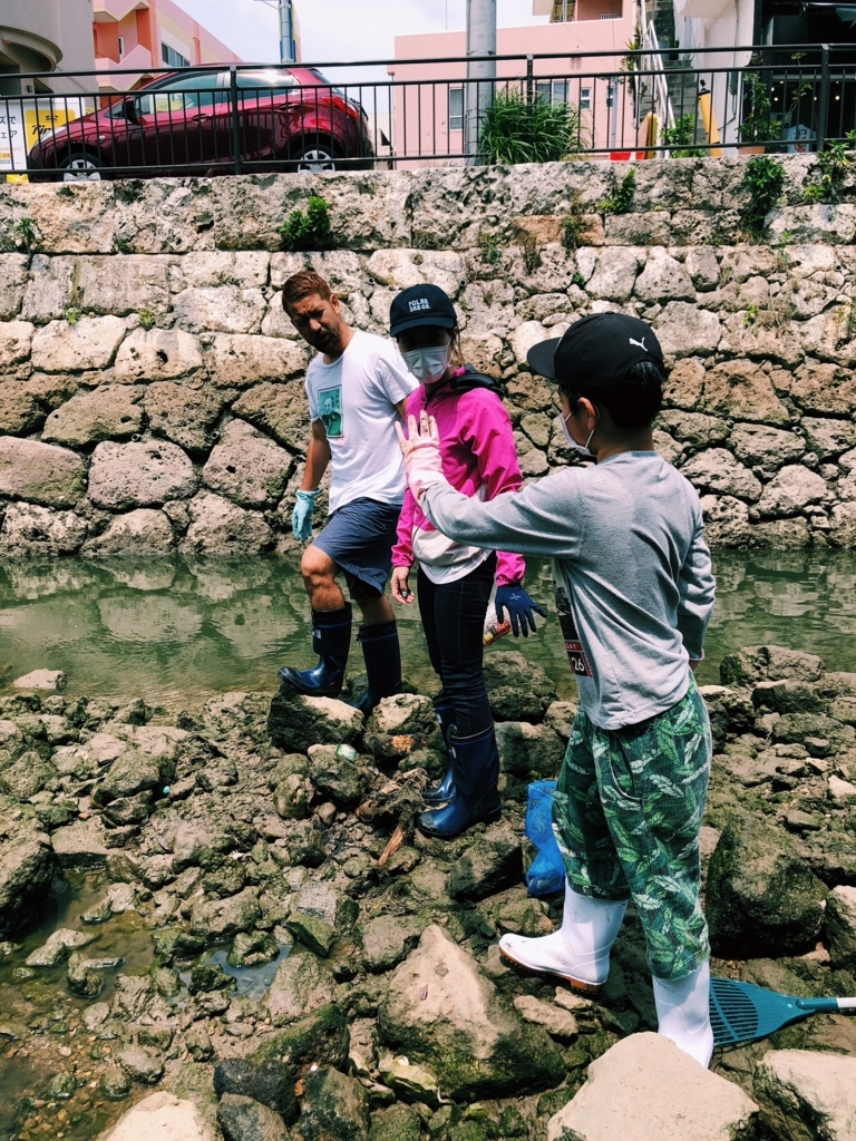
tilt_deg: -10.7
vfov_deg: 63.4
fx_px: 923
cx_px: 428
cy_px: 570
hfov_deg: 49.7
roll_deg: -0.3
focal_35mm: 28
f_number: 1.8
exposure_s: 1/1143
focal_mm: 3.99
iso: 20
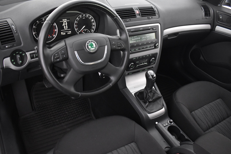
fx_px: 199
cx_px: 116
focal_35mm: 31
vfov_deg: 42.3
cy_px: 81
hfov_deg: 60.3
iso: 3200
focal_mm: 18
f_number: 3.5
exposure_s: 1/25
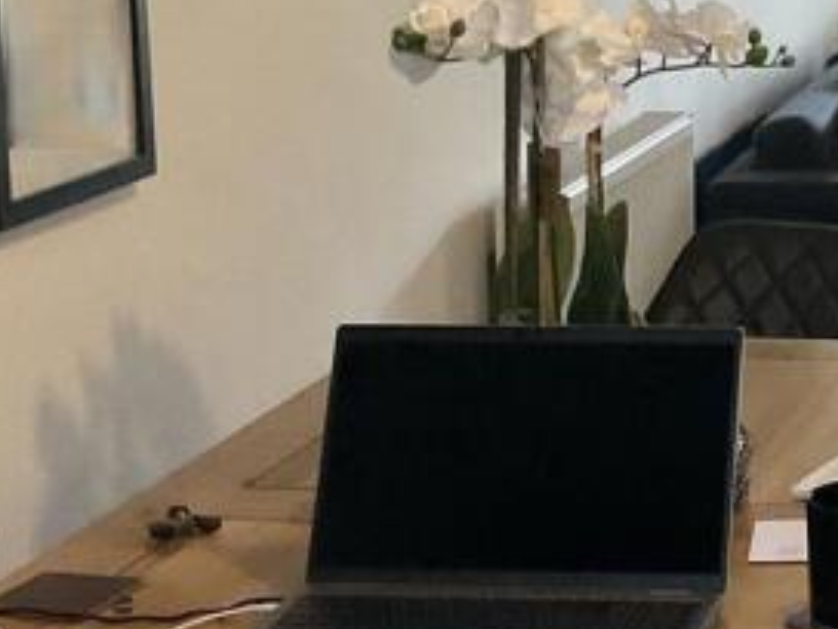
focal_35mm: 109
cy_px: 133
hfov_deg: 17.4
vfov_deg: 13.5
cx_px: 921
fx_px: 2639
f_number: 1.8
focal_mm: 3
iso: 200
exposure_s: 1/50
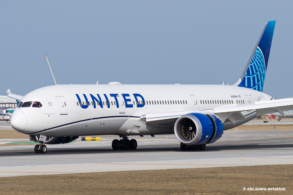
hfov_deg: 11.8
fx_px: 1414
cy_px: 98
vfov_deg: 7.9
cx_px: 146
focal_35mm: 174
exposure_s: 1/1600
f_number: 5.6
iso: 200
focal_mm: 116
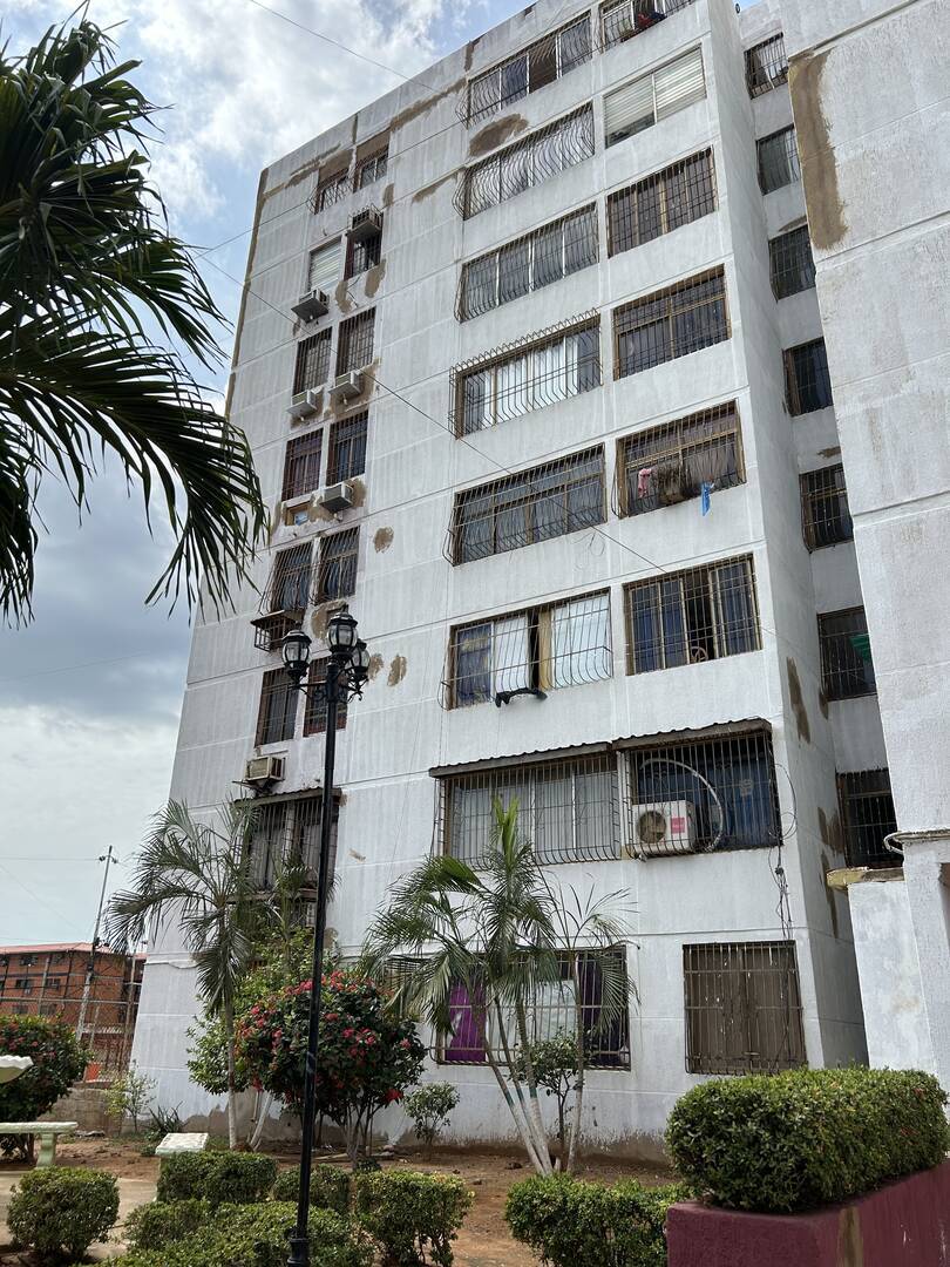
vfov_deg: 67.3
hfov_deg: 53.1
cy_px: 634
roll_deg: -1.6
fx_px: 951
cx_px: 475
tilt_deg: +22.2
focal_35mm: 26
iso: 50
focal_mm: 5.7
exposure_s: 1/4115
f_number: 1.5
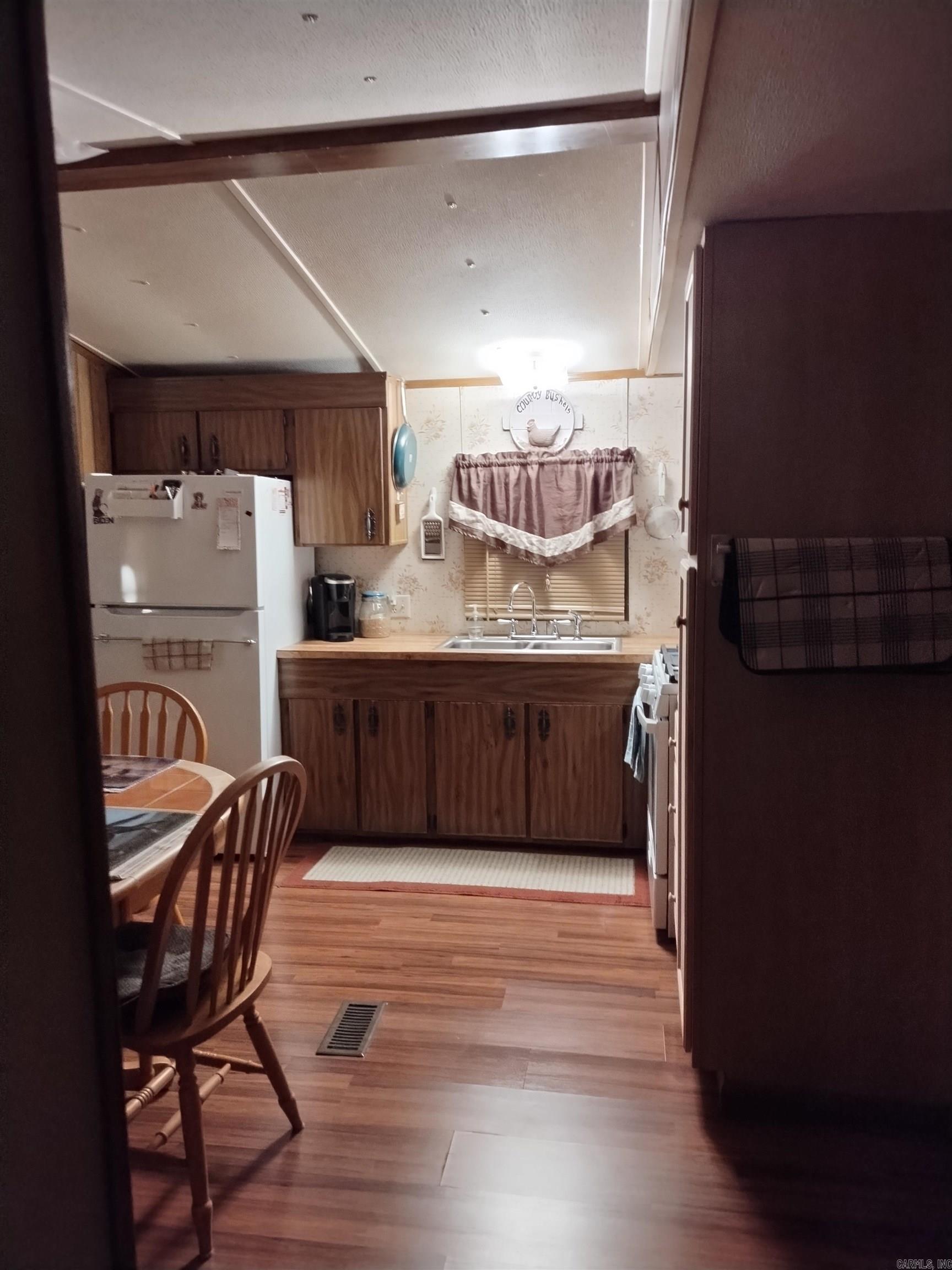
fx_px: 917
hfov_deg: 54.9
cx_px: 476
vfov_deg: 69.4
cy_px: 635
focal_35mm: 25
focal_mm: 4.71
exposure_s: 1/24
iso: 181
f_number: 1.7
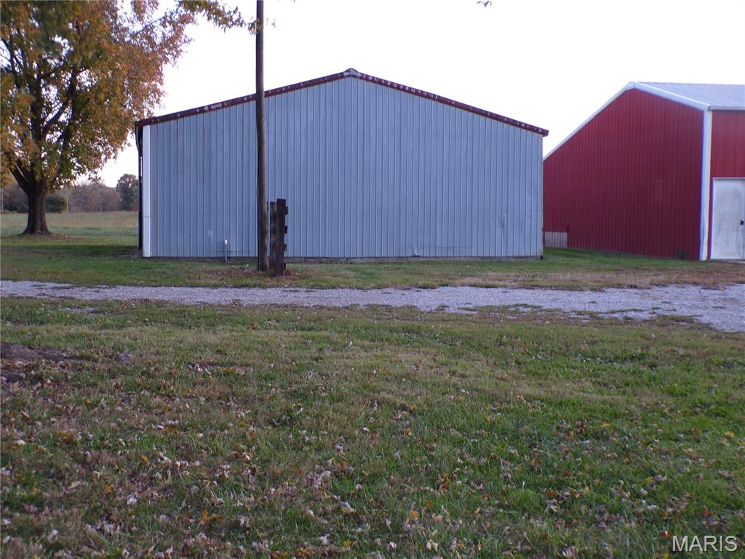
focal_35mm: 49
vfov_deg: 29.7
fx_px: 1055
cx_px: 372
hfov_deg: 38.9
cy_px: 280
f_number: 3.5
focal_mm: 8.7
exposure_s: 1/34
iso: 122
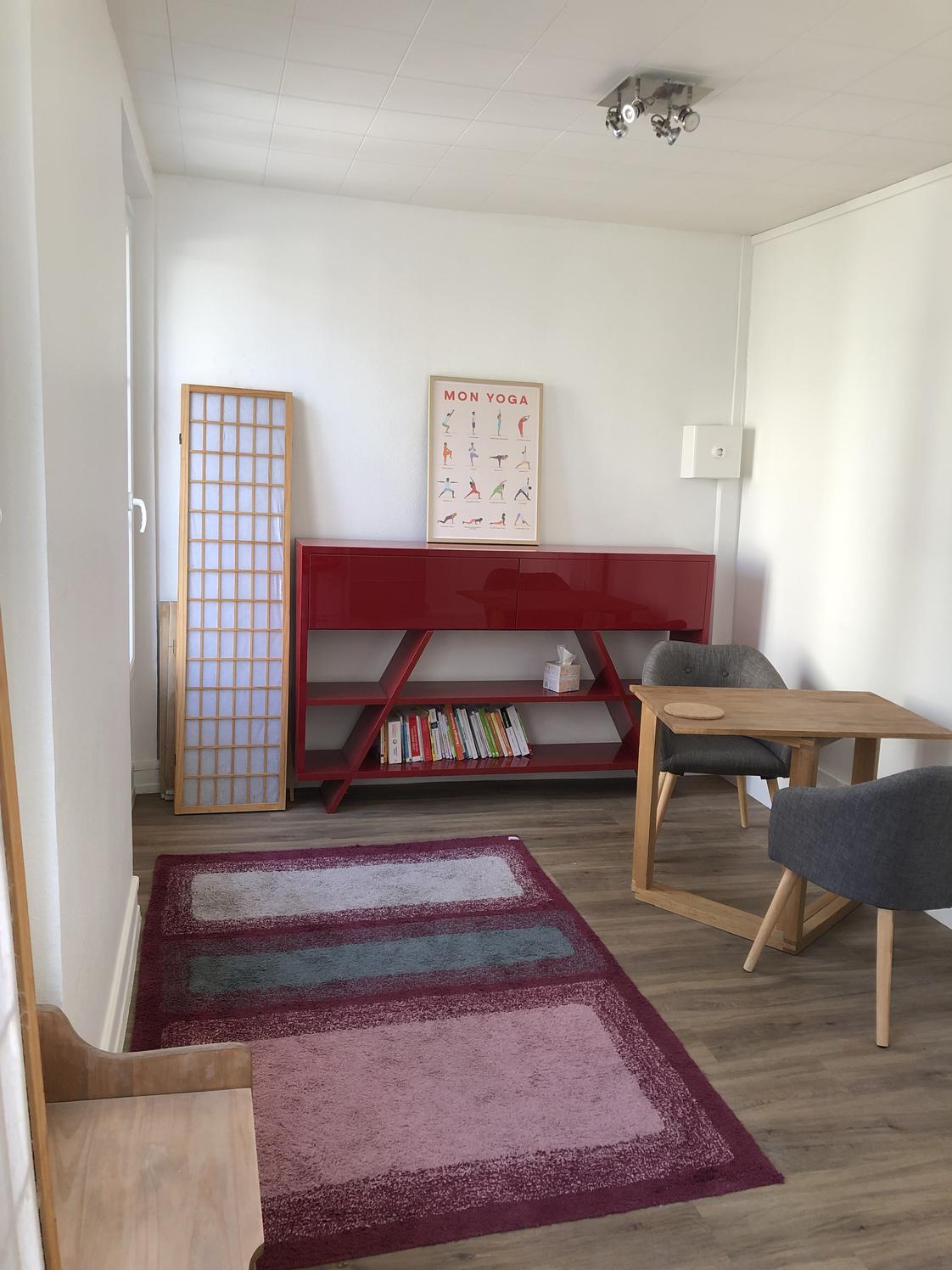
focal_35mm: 28
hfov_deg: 49.7
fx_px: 1027
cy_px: 635
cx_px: 476
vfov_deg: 63.4
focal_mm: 3.99
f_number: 1.8
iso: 20
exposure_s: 1/40
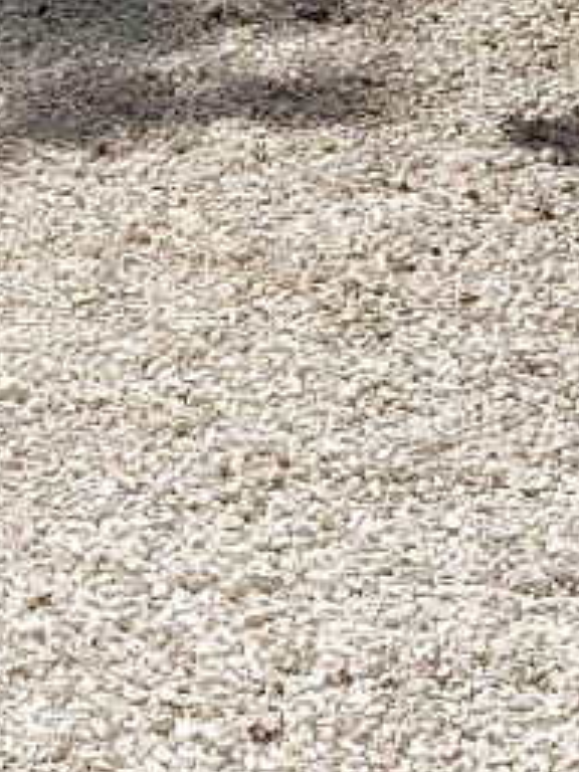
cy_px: 356
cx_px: 27
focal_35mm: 104
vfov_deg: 18.9
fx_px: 2319
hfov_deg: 14.1
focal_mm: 4.2
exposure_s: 1/2096
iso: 40
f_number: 1.7
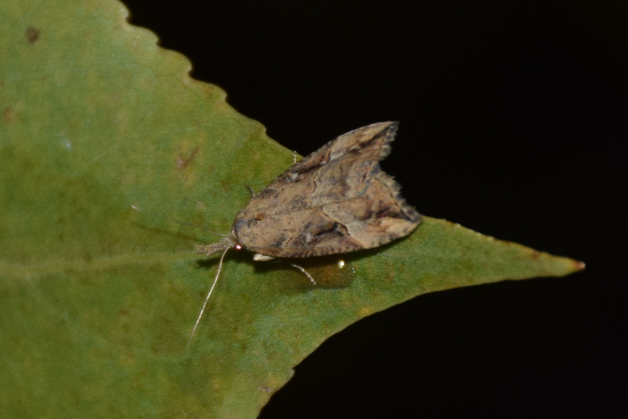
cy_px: 210
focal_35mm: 210
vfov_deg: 6.5
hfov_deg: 9.8
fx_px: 3663
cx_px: 314
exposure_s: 1/60
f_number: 5.6
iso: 320
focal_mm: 140
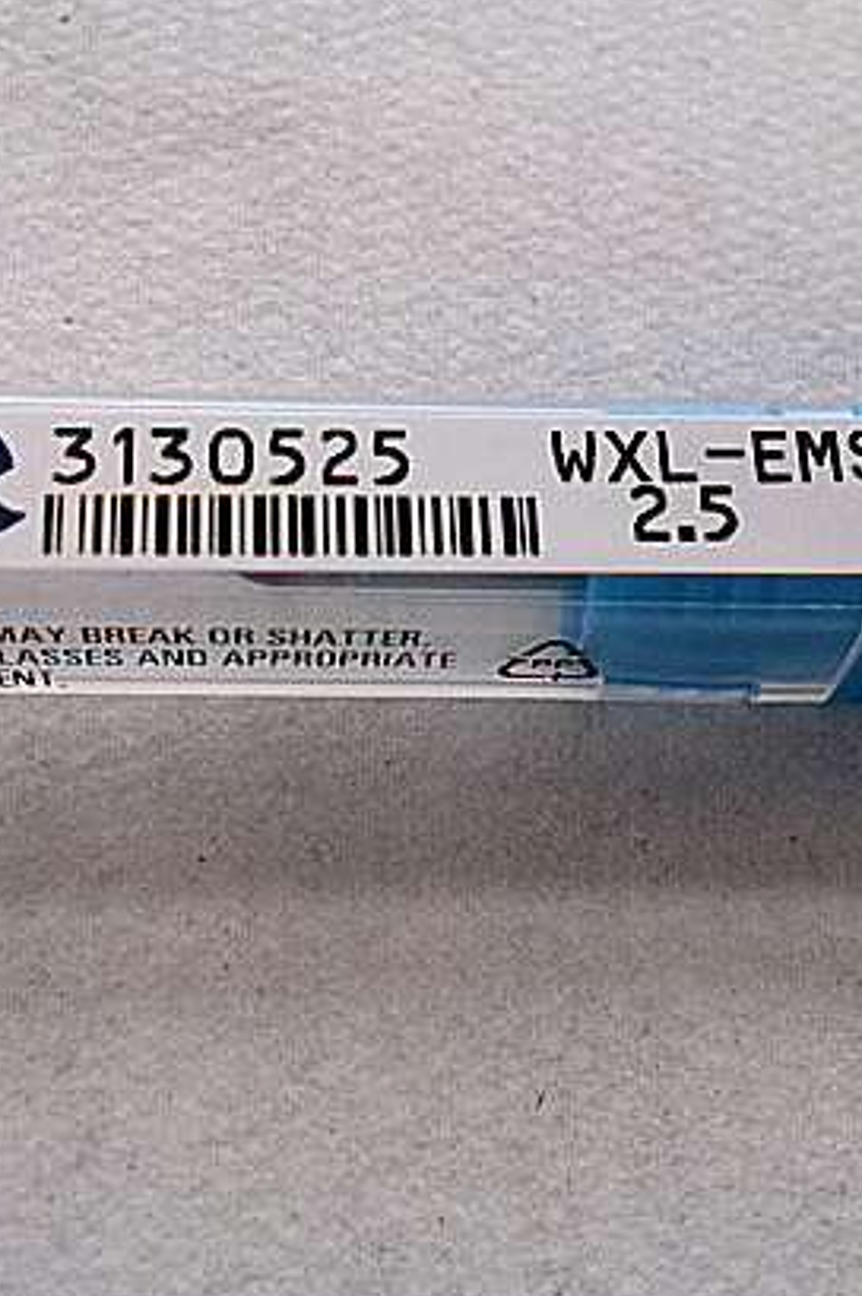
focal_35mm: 57
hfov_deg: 23.7
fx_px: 2051
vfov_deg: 35.0
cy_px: 583
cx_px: 355
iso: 64
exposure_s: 1/125
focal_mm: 6.3
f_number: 3.1
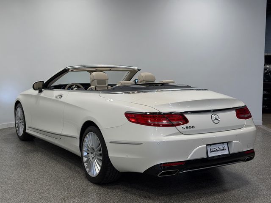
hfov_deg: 39.7
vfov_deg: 30.3
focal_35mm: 48
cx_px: 136
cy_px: 102
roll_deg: -0.1
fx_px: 376
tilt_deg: -5.5
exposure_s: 1/620
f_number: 1.78
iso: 64
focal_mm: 6.76
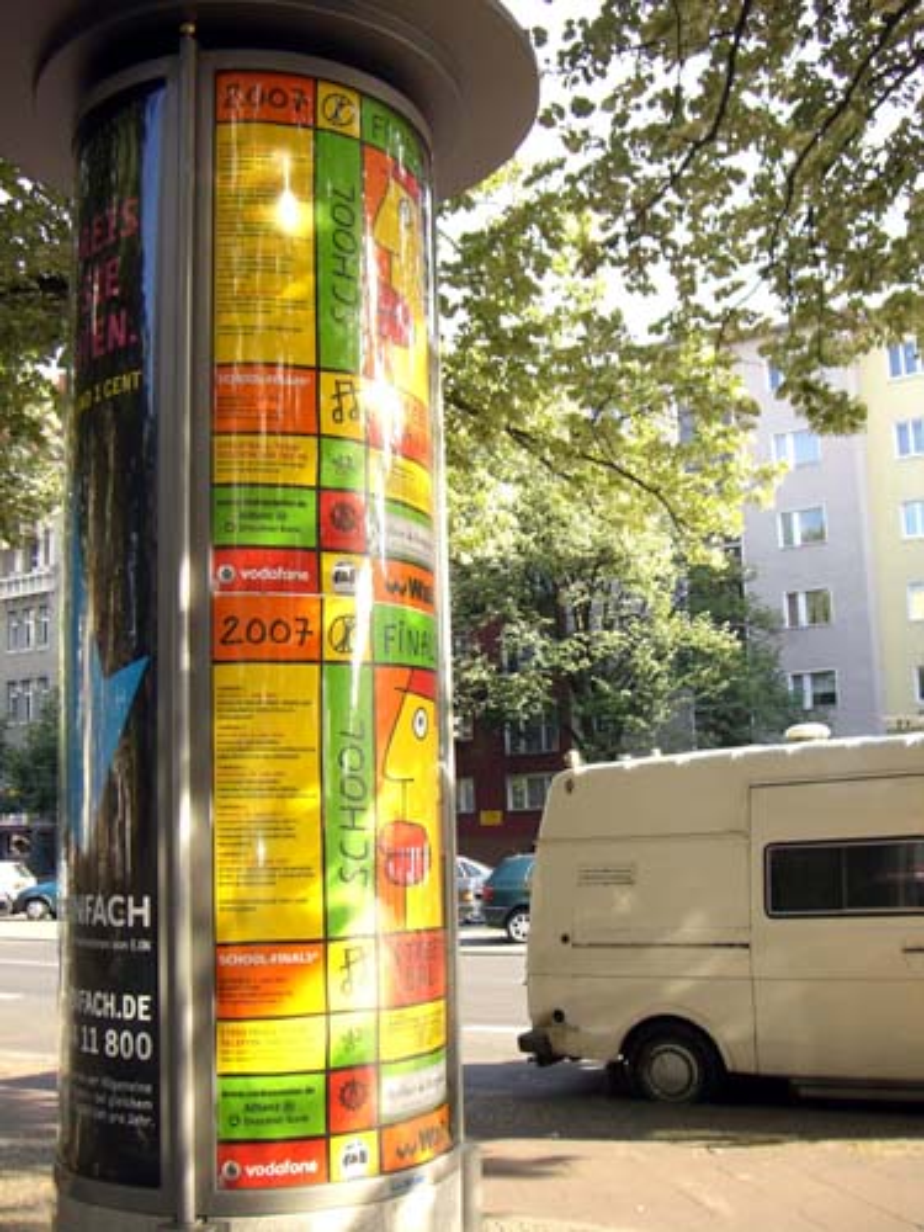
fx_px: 1352
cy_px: 616
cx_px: 462
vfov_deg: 49.0
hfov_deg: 37.7
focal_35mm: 38
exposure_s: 1/160
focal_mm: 6.2
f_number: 2.7
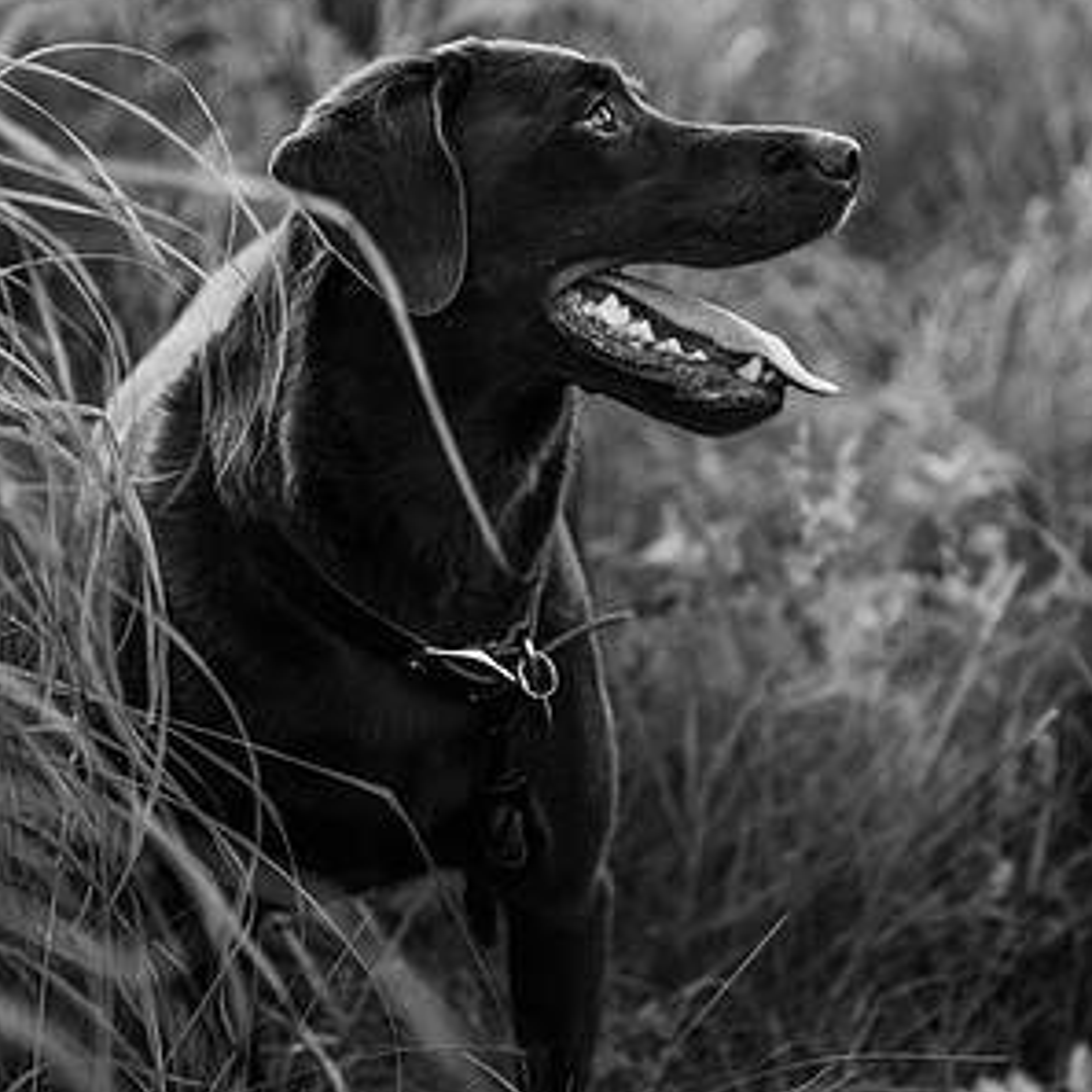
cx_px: 548
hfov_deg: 19.3
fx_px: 3212
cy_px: 537
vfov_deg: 19.3
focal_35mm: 90
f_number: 3.2
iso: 250
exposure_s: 1/400
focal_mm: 70
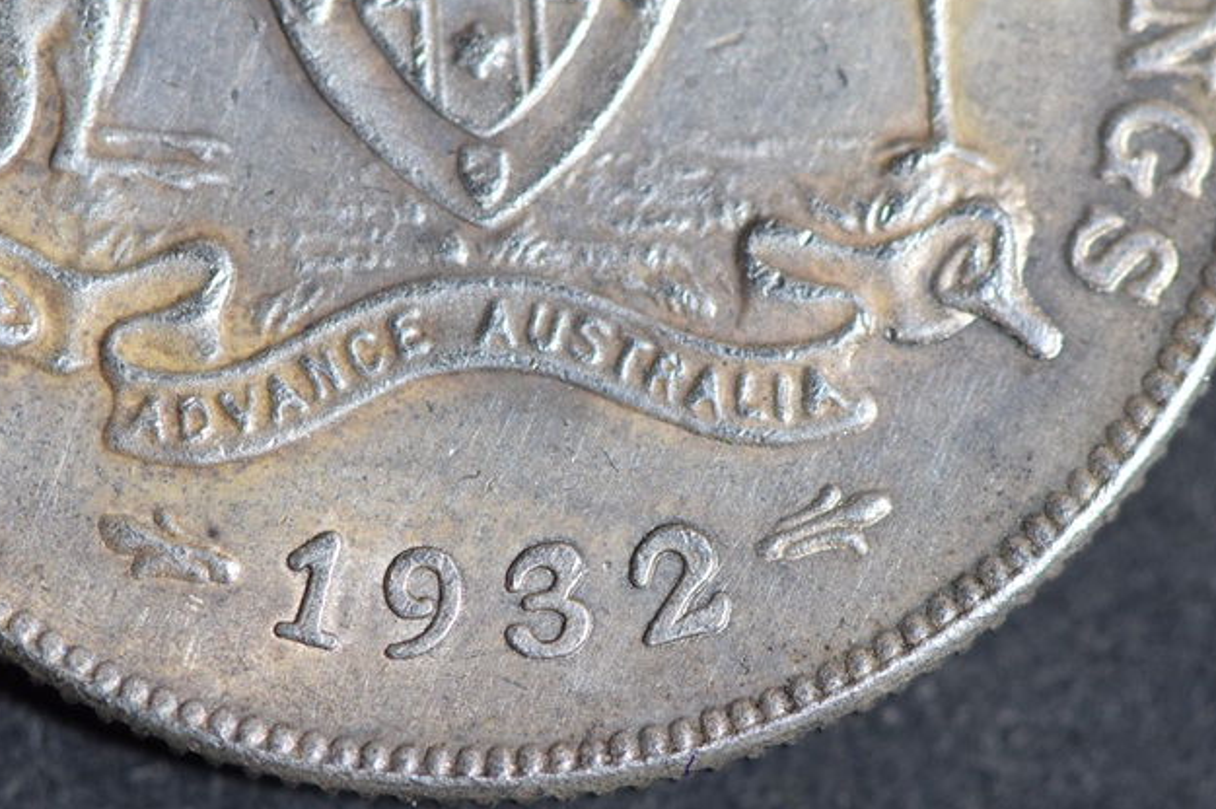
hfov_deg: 10.2
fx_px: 6807
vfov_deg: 6.8
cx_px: 529
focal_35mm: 202
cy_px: 489
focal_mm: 105
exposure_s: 1/100
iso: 1600
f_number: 9
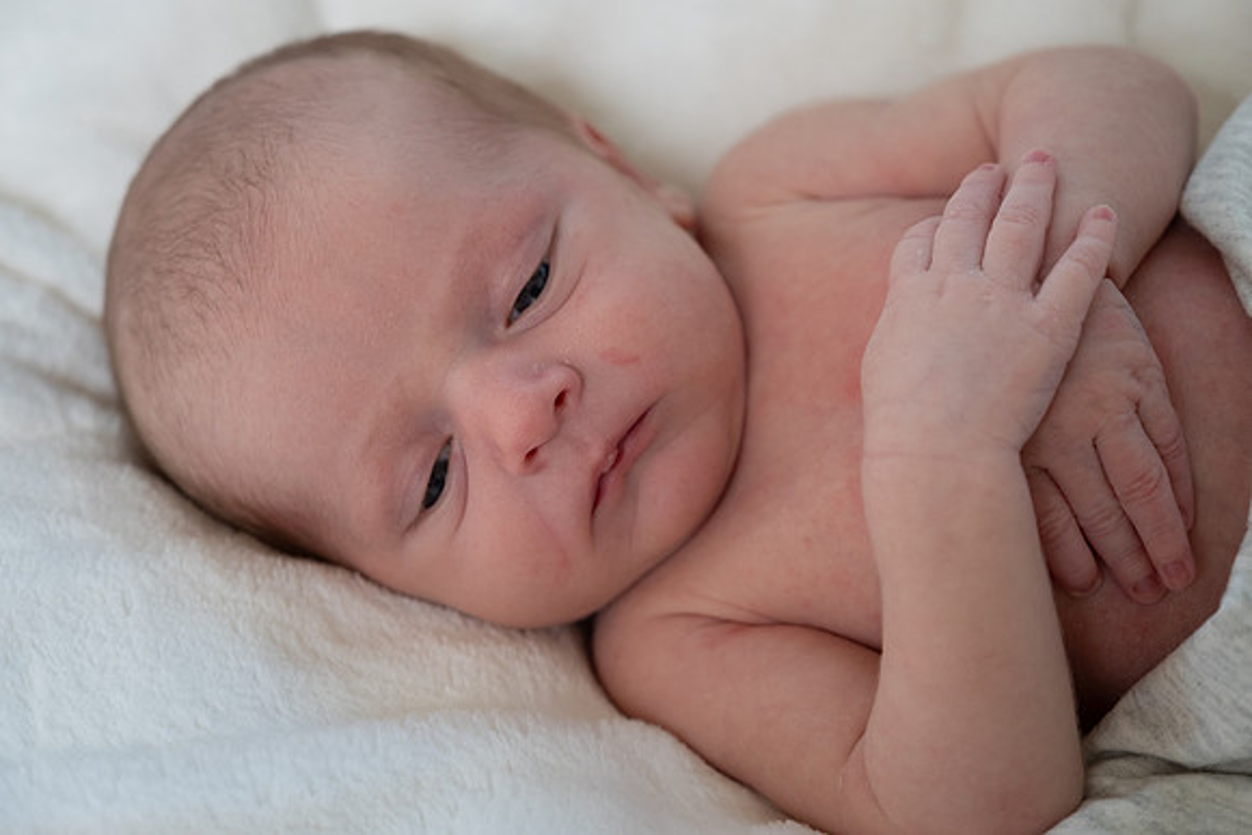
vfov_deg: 21.9
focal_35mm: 62
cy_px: 418
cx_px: 626
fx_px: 2157
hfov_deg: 32.4
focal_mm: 41.4
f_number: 2.8
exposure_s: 1/240
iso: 800
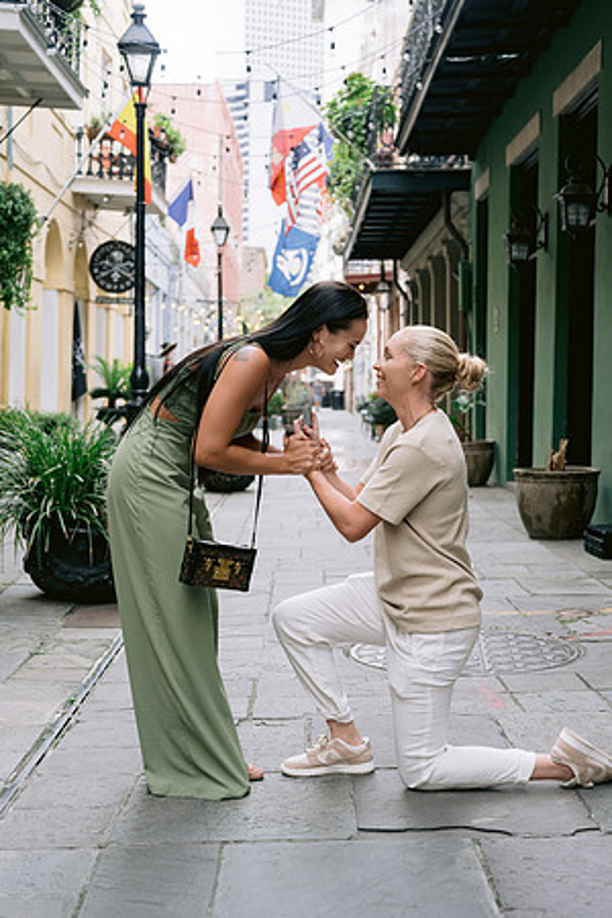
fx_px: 1275
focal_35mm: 50
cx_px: 306
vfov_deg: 39.6
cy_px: 459
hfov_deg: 27.0
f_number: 4
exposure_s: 1/160
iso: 640
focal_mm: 50
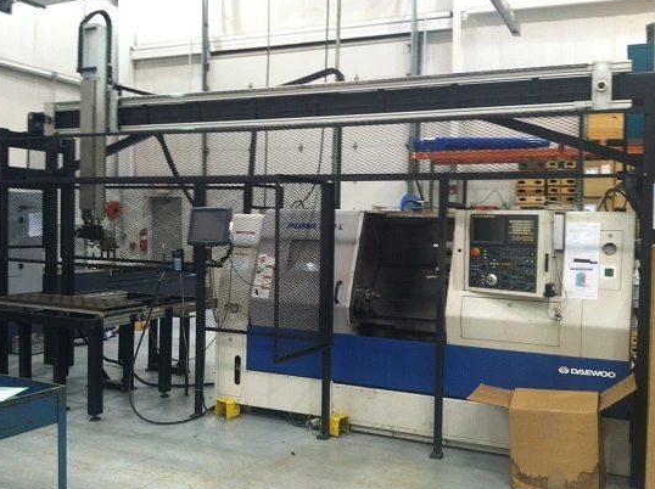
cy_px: 240
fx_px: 737
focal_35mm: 39
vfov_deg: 36.7
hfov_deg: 47.9
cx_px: 309
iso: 100
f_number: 2.8
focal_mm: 3.85
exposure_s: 1/15
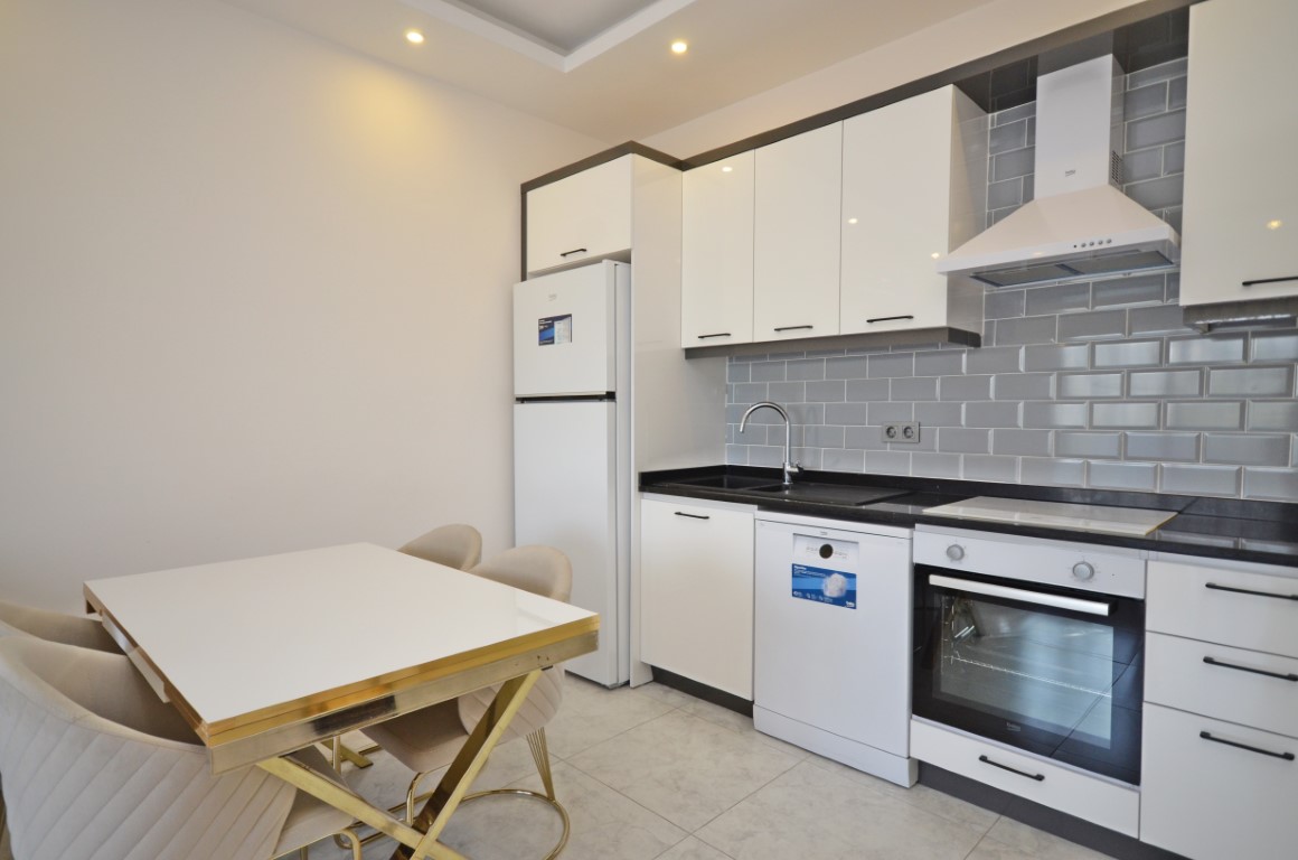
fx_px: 702
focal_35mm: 20
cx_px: 649
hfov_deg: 85.5
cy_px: 430
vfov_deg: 63.0
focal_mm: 13
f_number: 4.5
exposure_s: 1/60
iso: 640
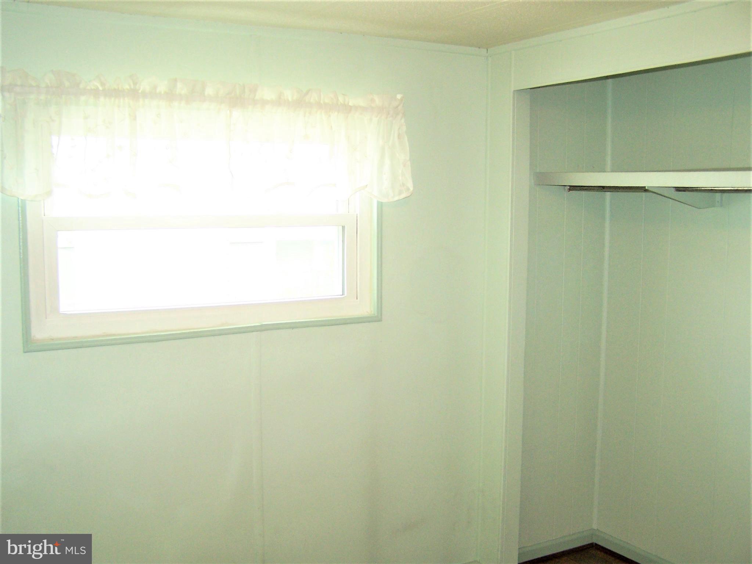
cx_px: 376
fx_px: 826
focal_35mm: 38
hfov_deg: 49.0
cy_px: 282
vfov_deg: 37.7
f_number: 2.8
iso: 140
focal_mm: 6.3
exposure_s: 1/60
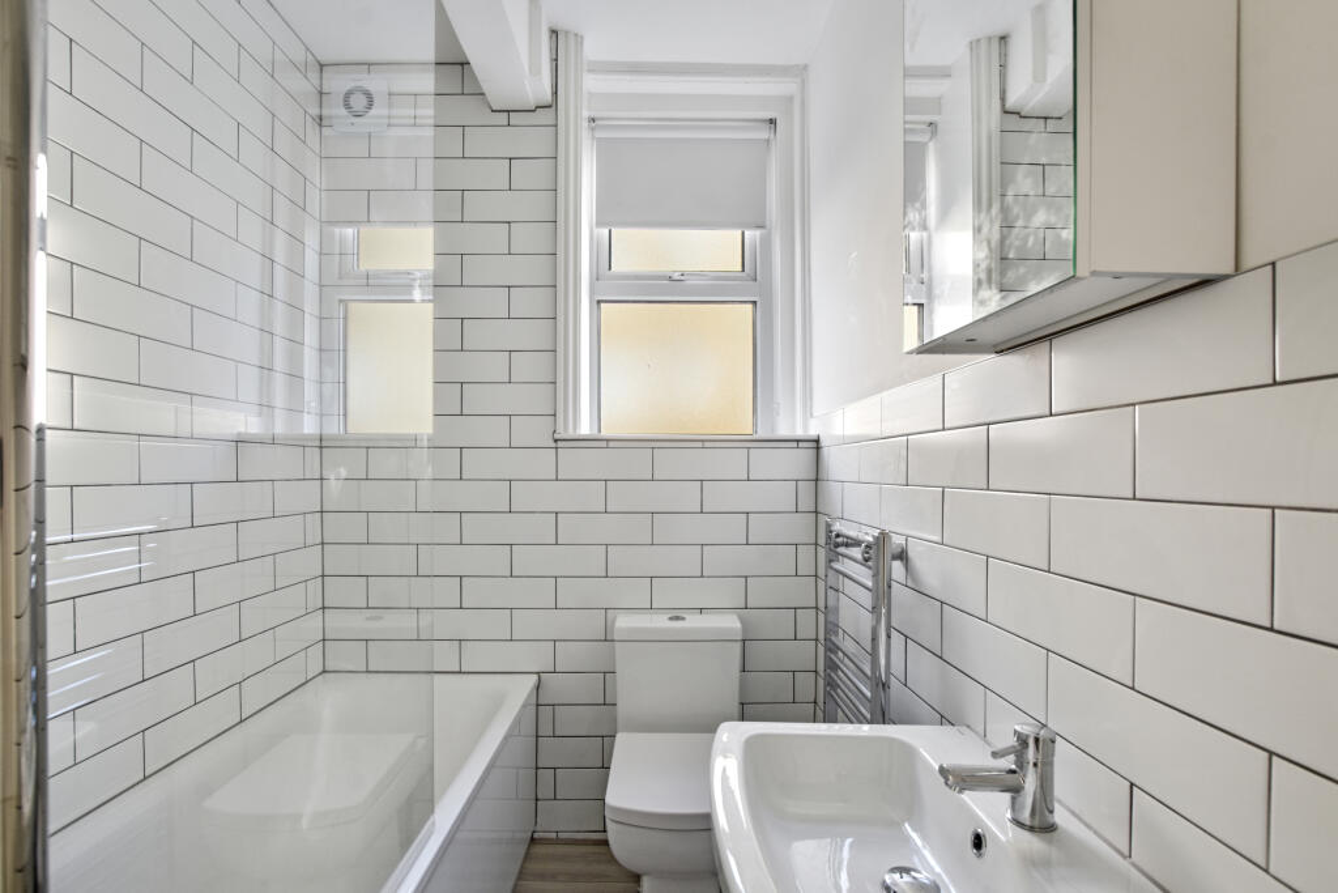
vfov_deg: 77.3
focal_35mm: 15
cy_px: 446
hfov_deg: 100.4
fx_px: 558
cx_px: 669
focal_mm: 10
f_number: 6.3
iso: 160
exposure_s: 1/6
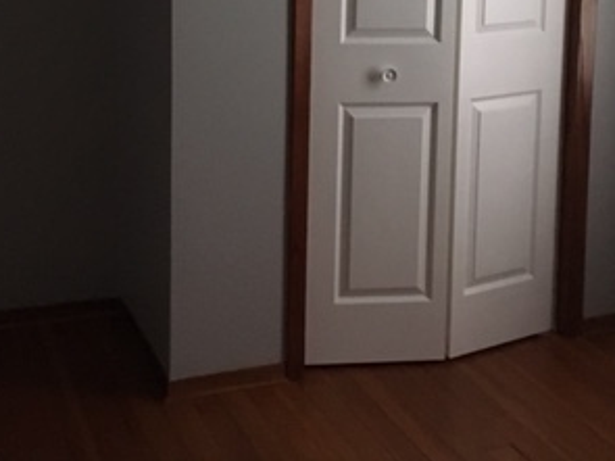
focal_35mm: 63
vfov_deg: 22.1
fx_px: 1119
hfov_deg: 30.6
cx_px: 238
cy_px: -35
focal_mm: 4.15
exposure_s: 1/15
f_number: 2.2
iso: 320
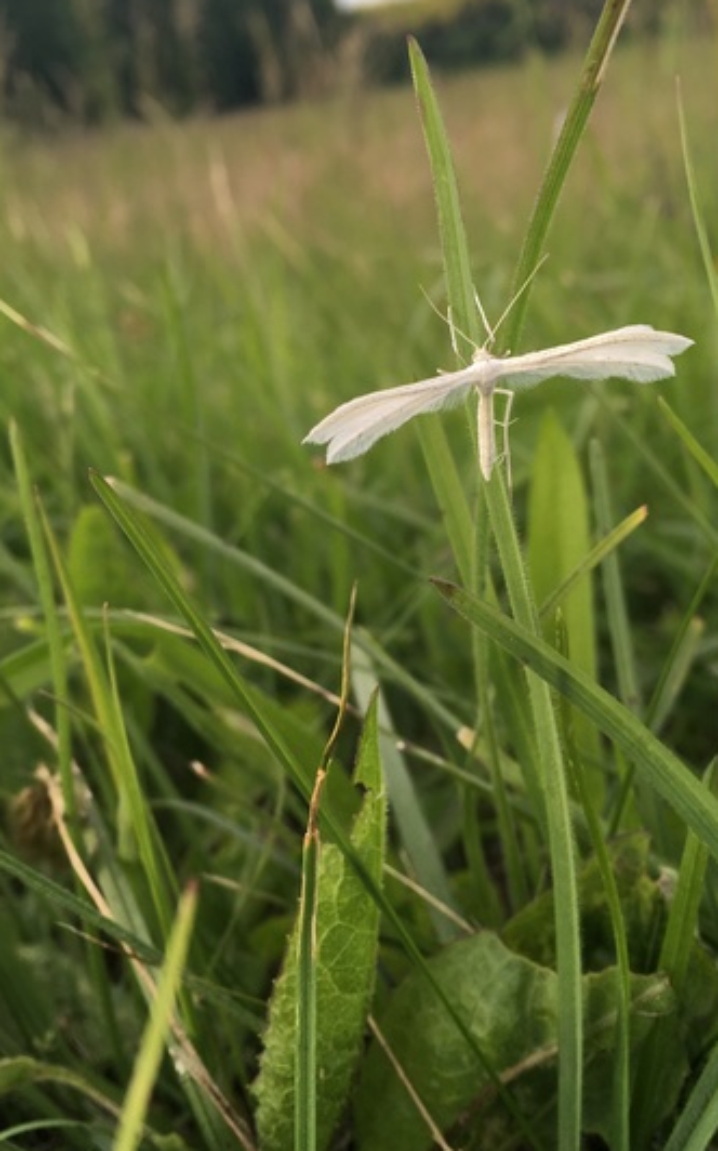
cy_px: 532
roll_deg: +9.1
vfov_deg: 52.7
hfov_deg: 34.4
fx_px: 1160
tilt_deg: -18.8
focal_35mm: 37
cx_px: 361
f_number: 2.2
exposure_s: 1/100
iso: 32
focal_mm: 4.15
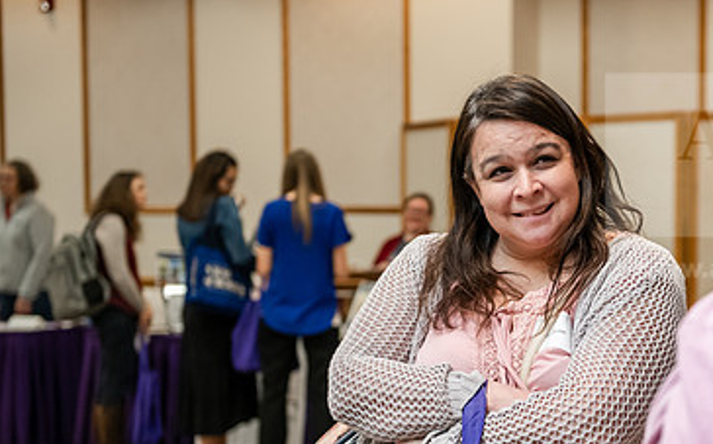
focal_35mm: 91
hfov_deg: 22.6
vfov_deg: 14.3
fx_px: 1767
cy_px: 310
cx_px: 547
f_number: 3.2
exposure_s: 1/125
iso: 2000
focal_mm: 56
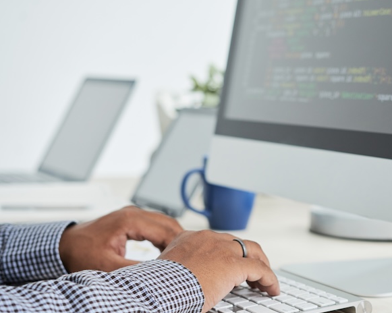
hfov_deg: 19.6
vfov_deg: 15.8
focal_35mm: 97
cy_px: 184
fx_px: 1125
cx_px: 293
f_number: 4
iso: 400
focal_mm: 60
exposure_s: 1/90
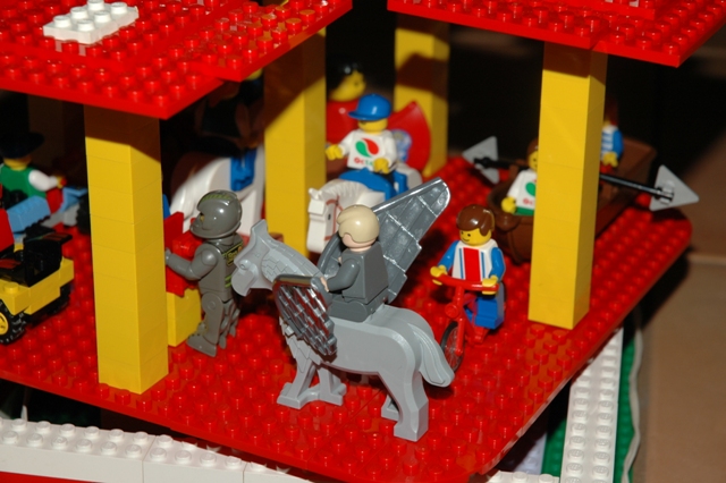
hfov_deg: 19.5
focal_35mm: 105
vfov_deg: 13.0
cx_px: 363
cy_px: 242
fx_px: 2116
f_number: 9
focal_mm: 70
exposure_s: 1/60
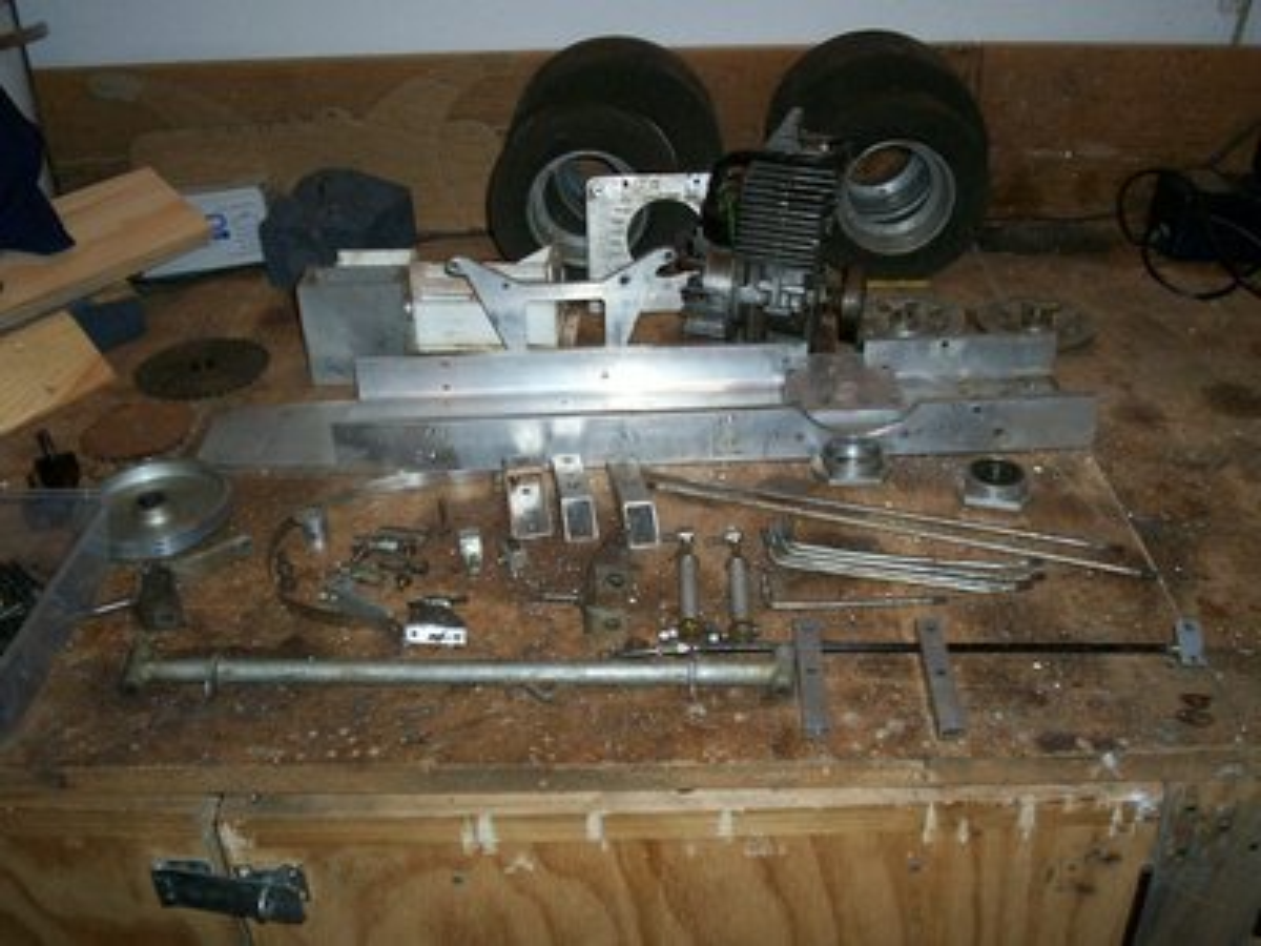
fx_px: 1311
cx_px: 630
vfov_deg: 39.7
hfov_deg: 51.4
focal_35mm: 36
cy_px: 473
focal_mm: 5.9
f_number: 4.5
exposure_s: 1/64
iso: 140
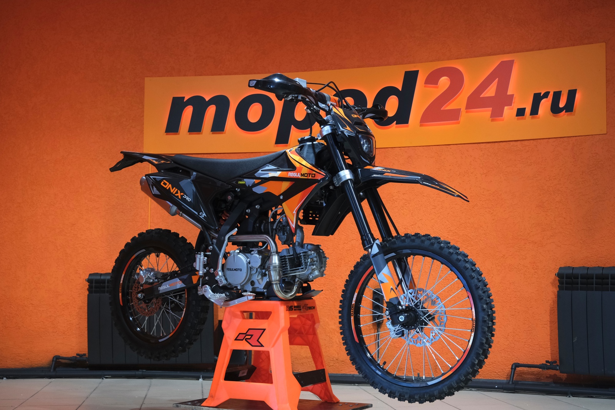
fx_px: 871
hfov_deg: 38.9
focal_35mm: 51
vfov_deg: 26.5
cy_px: 205
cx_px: 308
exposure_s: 1/100
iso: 1600
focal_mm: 34.2
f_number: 4
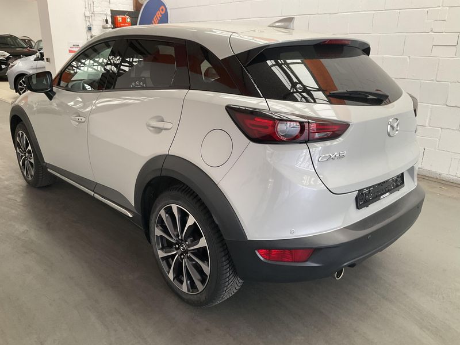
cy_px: 172
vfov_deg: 48.2
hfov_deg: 61.7
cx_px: 230
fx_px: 385
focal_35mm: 29
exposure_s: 1/95
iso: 64
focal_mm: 3
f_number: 1.8
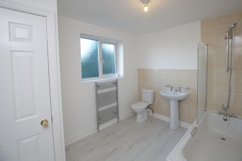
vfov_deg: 73.7
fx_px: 108
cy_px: 83
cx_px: 128
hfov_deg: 96.6
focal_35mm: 16
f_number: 4
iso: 1000
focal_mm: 10
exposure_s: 1/160
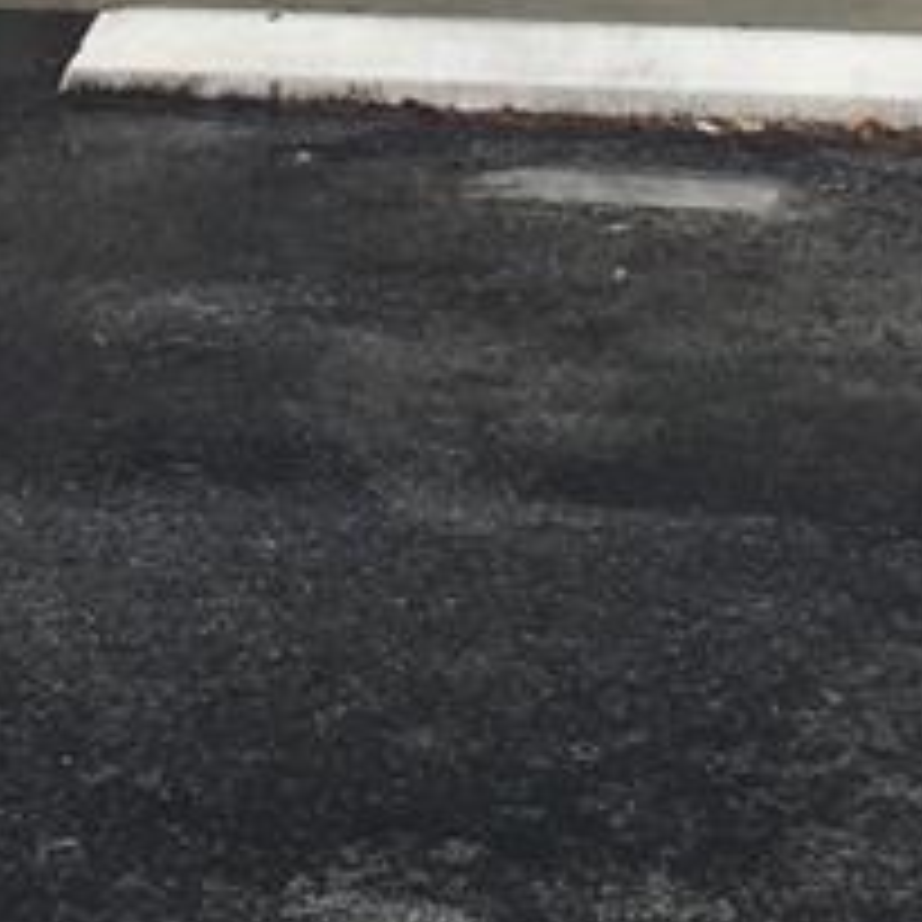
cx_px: 643
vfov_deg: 10.6
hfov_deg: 11.6
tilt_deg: +3.8
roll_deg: -0.2
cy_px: -985
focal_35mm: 150
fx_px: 4520
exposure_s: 1/807
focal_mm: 4.15
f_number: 2.2
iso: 32
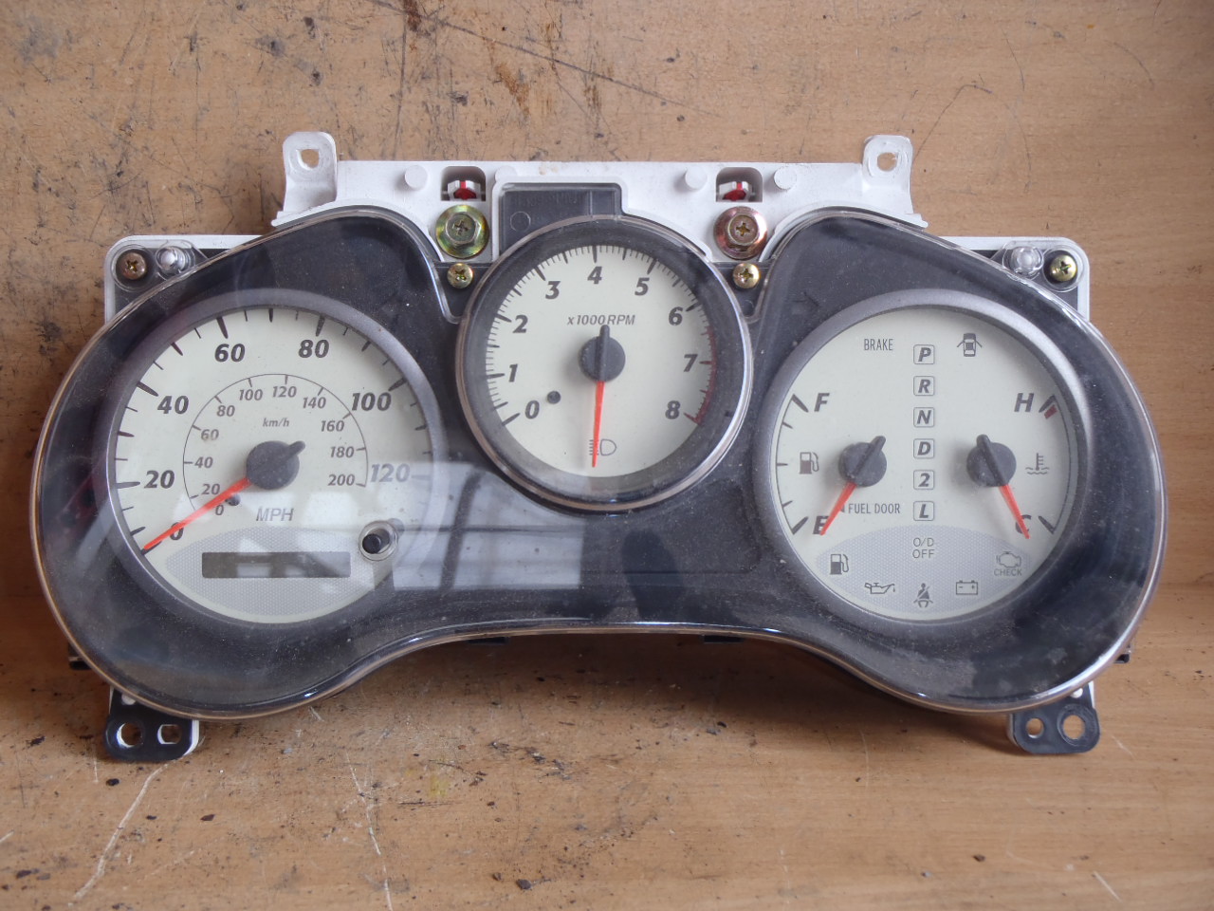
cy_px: 456
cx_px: 607
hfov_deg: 49.0
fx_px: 1333
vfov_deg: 37.7
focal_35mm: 38
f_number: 4.6
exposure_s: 1/40
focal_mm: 6.83
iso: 100
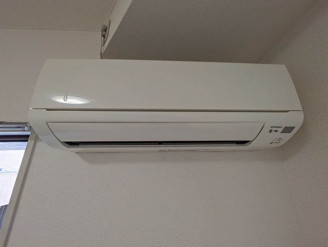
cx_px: 164
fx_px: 133
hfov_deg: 102.0
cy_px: 124
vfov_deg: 85.7
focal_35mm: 14
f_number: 2.2
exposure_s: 1/100
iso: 158
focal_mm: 1.83
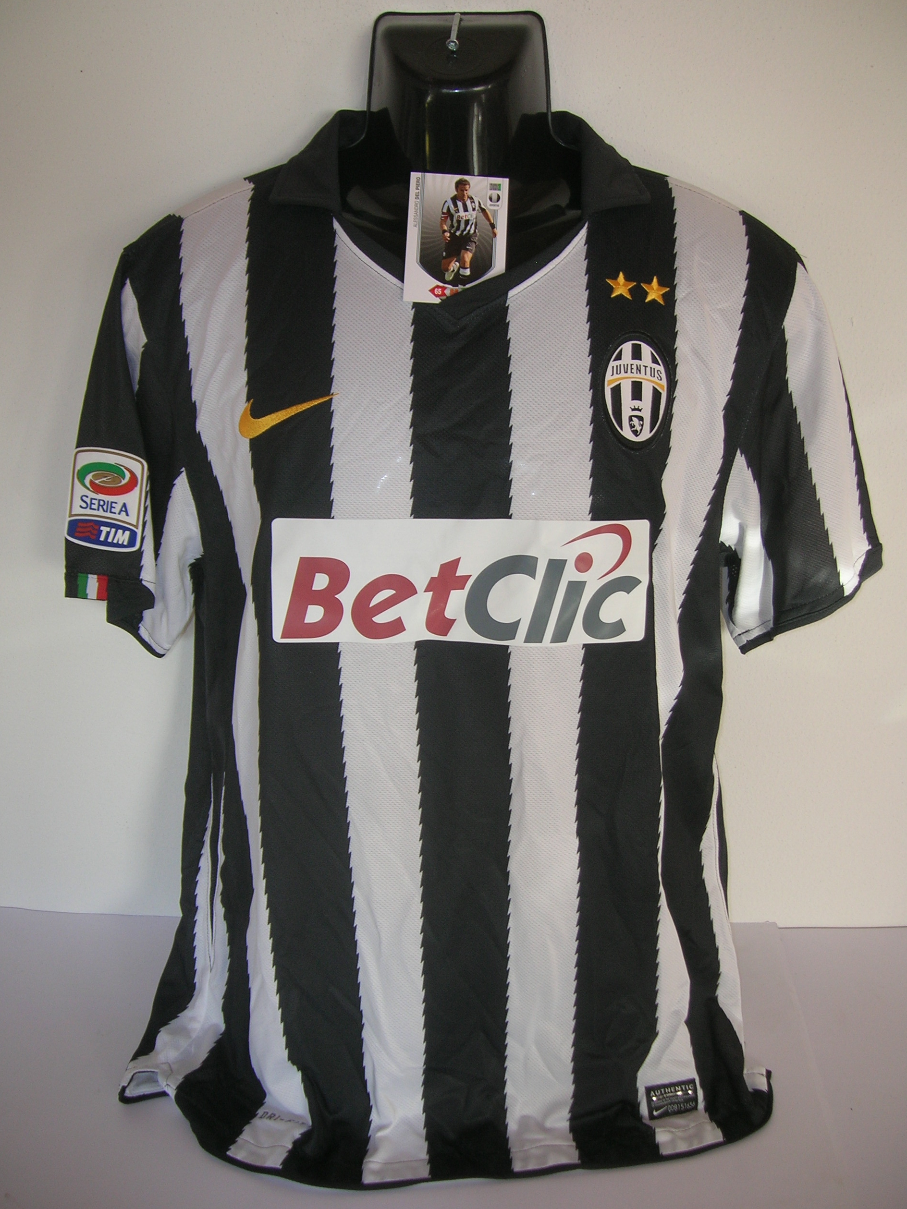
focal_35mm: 35
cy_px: 601
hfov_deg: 40.7
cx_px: 443
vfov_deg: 52.6
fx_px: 1223
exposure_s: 1/30
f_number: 2.9
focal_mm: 5.7
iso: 50
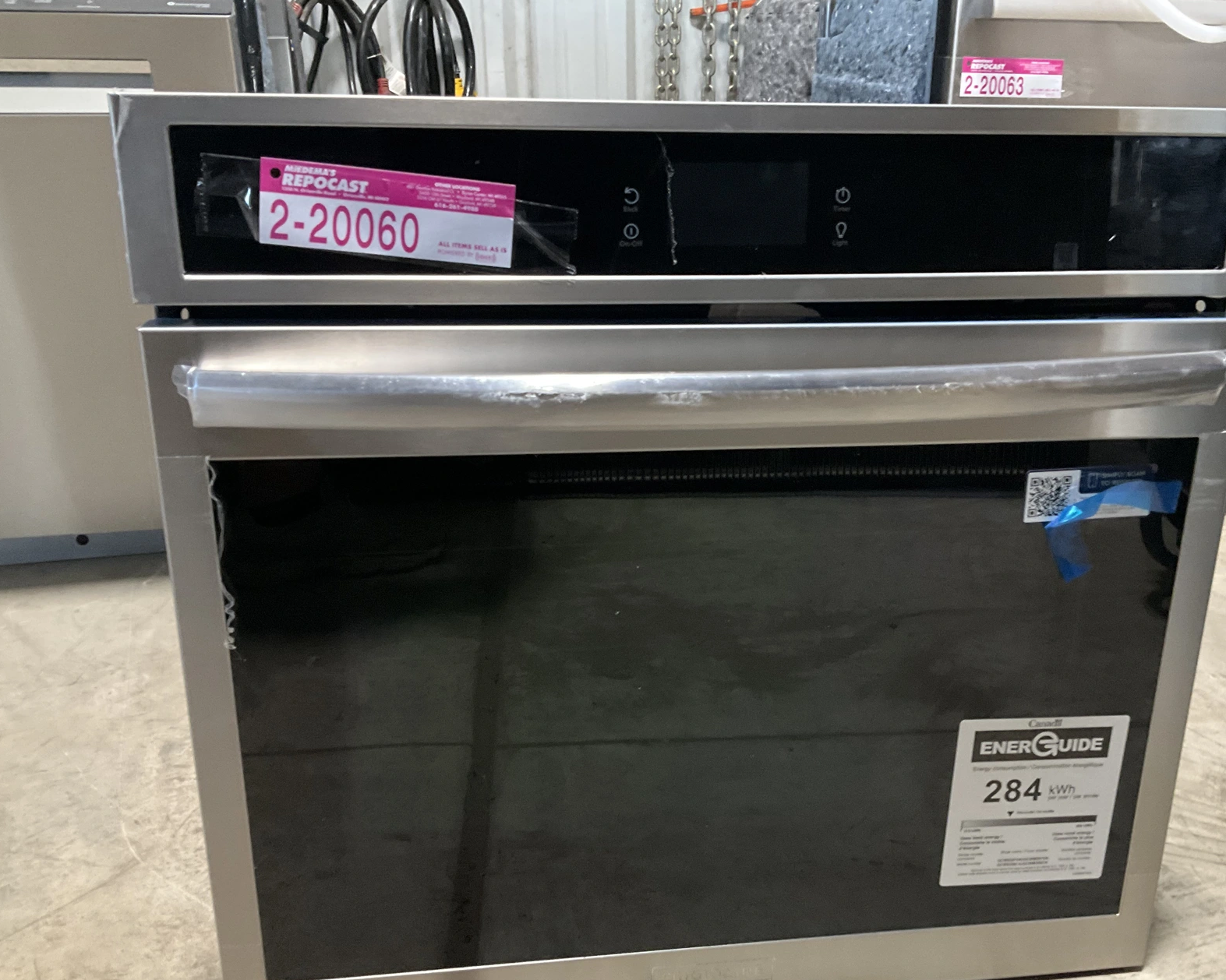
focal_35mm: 36
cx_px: 684
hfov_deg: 50.2
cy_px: 541
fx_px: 1306
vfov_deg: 41.1
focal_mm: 3
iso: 200
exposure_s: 1/40
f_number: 1.8
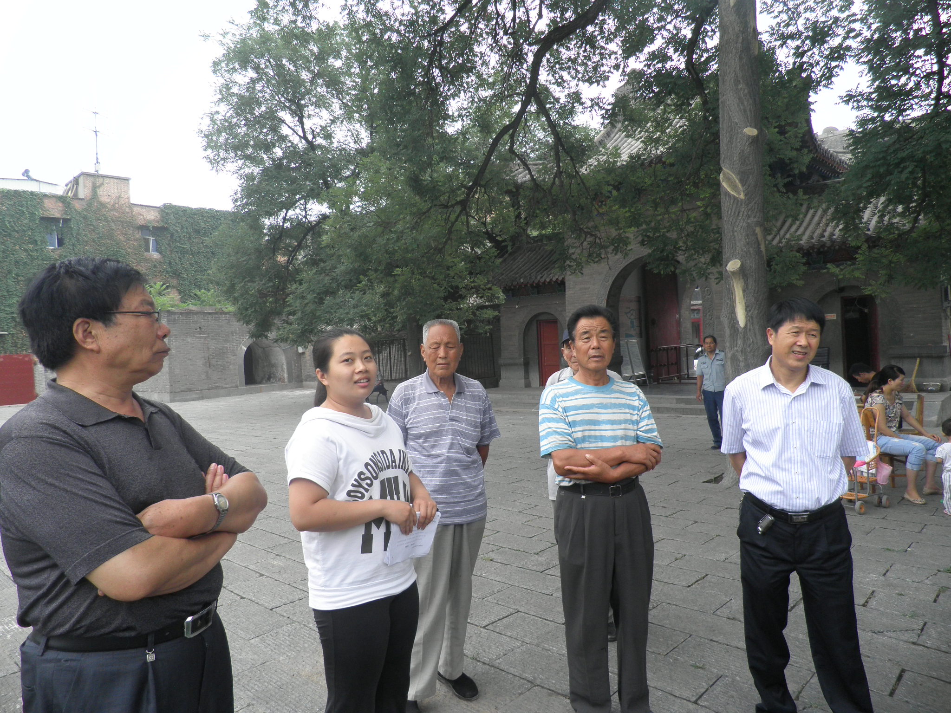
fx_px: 659
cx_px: 476
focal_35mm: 24
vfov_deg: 56.8
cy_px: 356
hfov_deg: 71.6
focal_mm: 4.3
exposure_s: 1/125
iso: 64
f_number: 3.3
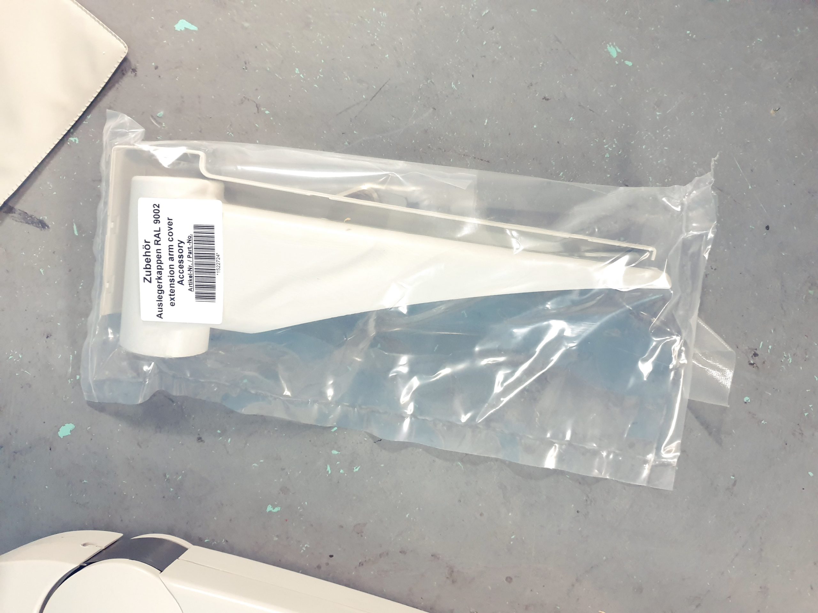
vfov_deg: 53.1
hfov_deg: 67.3
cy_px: 306
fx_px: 614
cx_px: 409
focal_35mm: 26
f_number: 1.5
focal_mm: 4.3
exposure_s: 1/50
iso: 250
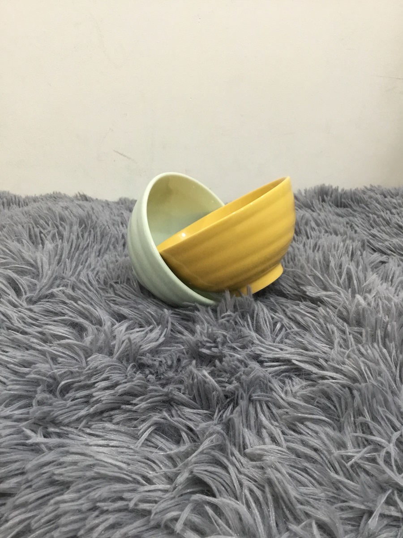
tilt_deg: -24.0
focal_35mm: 31
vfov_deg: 58.4
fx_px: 481
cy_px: 269
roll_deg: +0.1
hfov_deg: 45.4
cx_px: 202
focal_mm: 3.3
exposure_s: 1/33
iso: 125
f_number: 2.4
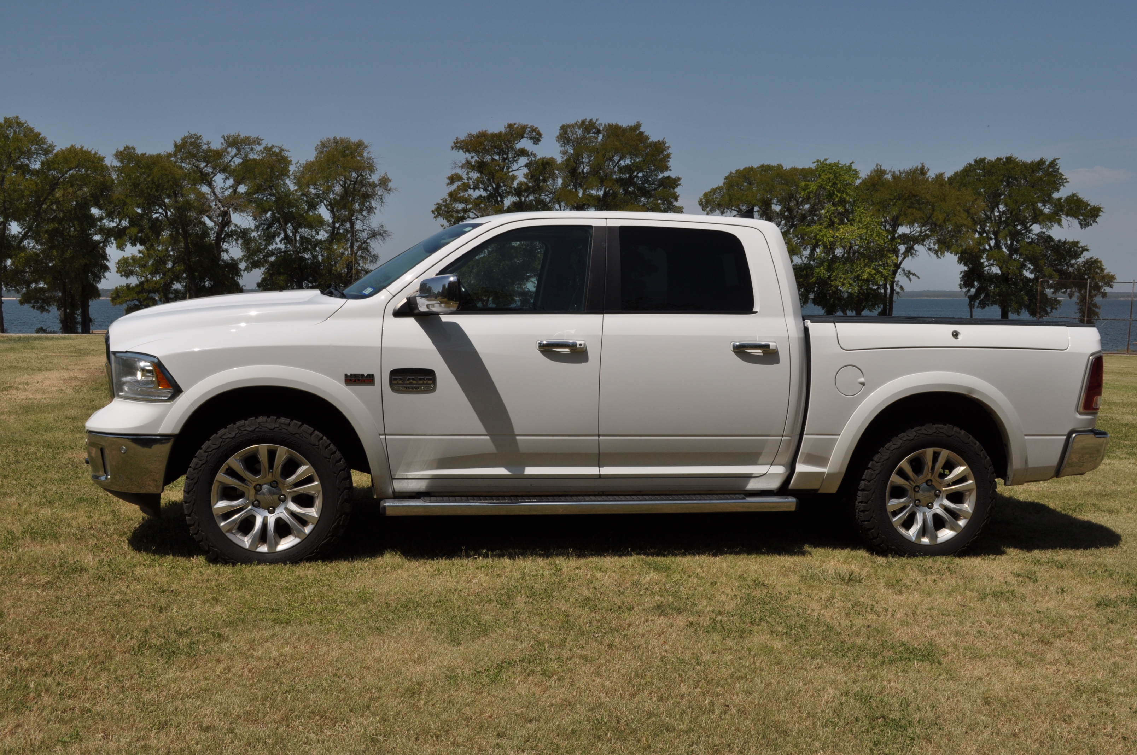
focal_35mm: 36
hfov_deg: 53.2
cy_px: 378
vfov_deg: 36.8
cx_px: 568
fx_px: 1136
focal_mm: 24
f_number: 11
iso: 200
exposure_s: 1/500
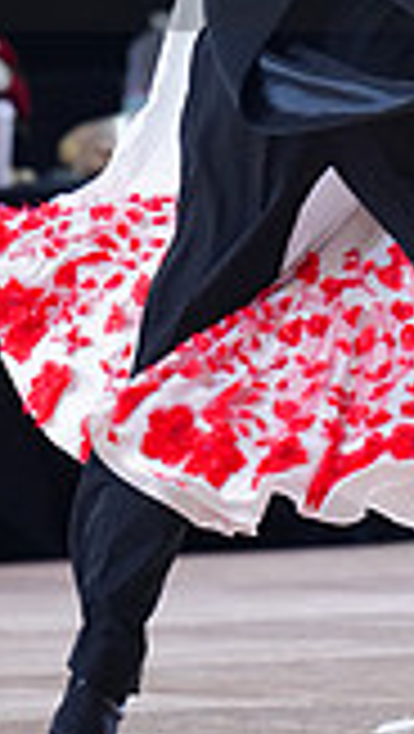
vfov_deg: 2.9
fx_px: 14502
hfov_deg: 1.6
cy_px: -117
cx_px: 385
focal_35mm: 745
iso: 1000
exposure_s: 1/500
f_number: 2.8
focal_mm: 200
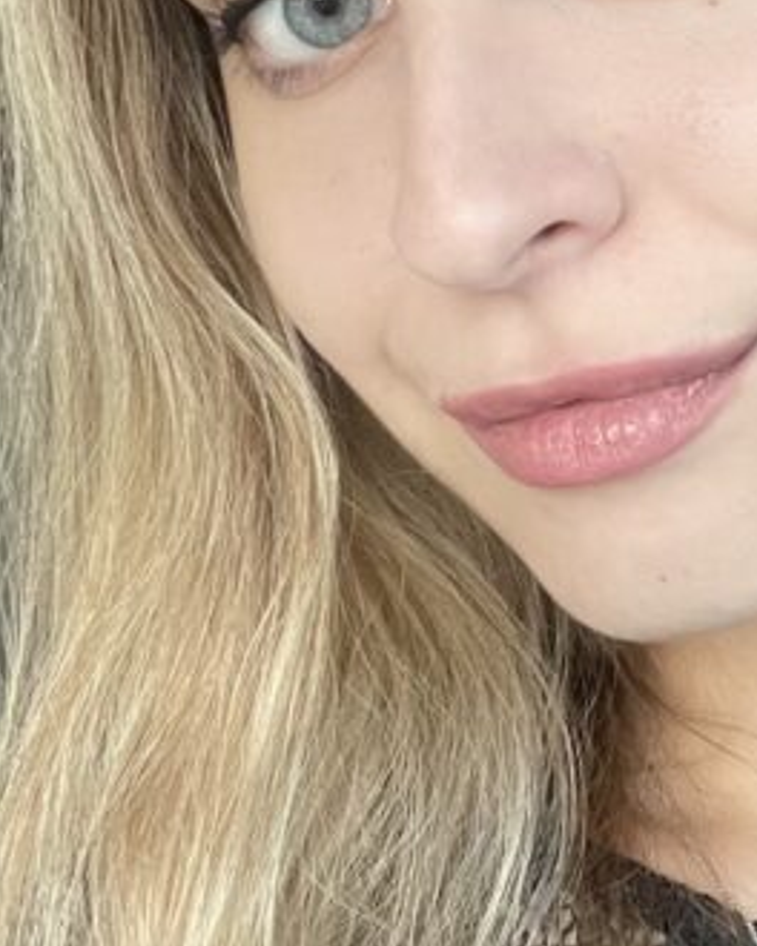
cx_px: 731
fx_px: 2548
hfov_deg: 16.6
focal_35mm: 91
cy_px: 444
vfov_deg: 21.0
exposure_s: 1/60
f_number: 2.2
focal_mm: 2.71
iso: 160
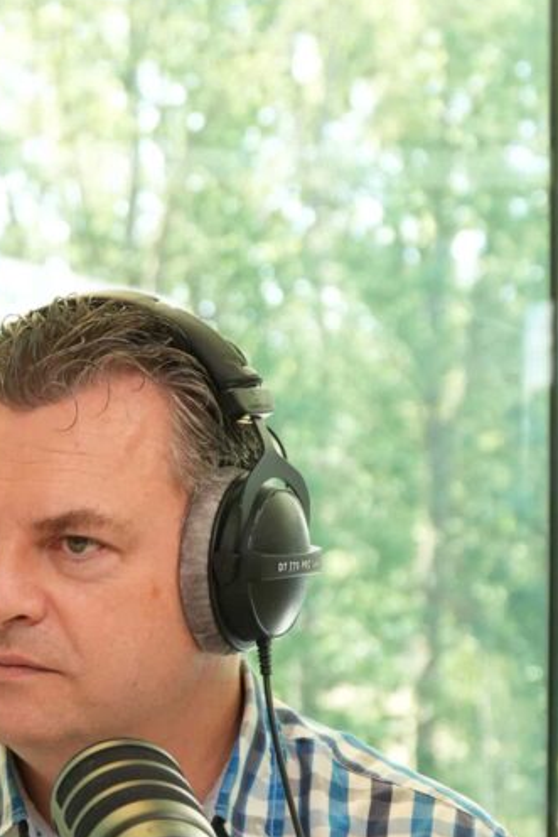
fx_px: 3020
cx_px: 68
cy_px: 626
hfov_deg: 10.5
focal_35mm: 130
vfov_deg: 15.7
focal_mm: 42
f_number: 4.5
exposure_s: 1/125
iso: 640
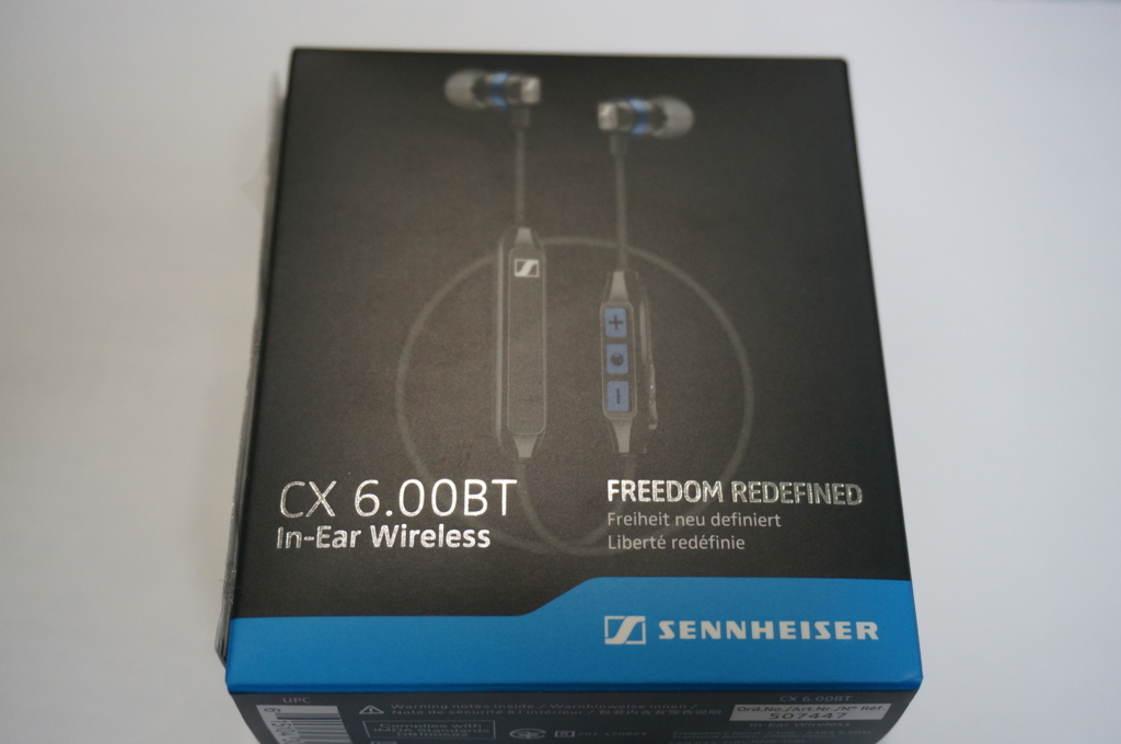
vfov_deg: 30.8
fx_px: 1353
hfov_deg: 45.0
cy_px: 372
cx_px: 560
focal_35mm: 44
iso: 800
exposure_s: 1/60
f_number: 4.5
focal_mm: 29
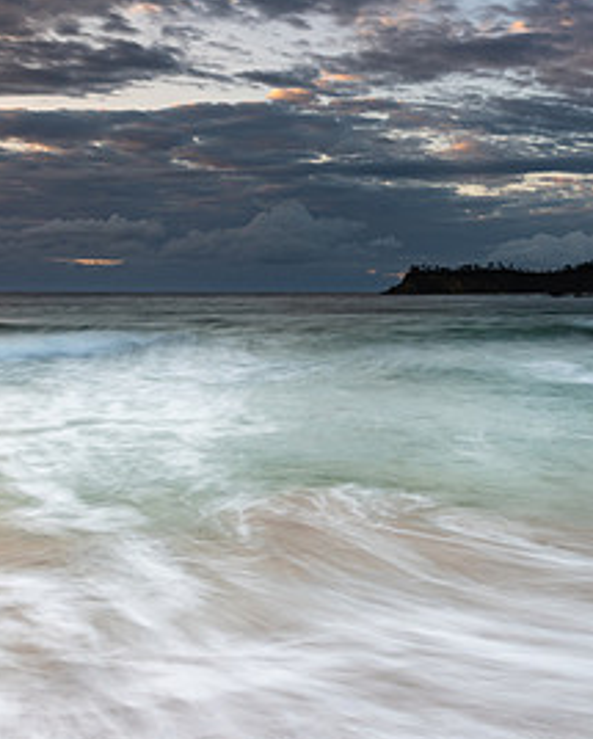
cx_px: 381
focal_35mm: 49
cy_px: 299
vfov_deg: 37.9
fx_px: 1073
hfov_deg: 30.7
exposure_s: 2.5
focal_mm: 24
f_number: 10
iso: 64
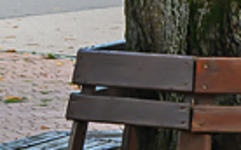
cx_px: 240
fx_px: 2468
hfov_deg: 5.6
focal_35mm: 376
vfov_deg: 3.4
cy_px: -331
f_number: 8
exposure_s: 1/250
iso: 400
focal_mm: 34
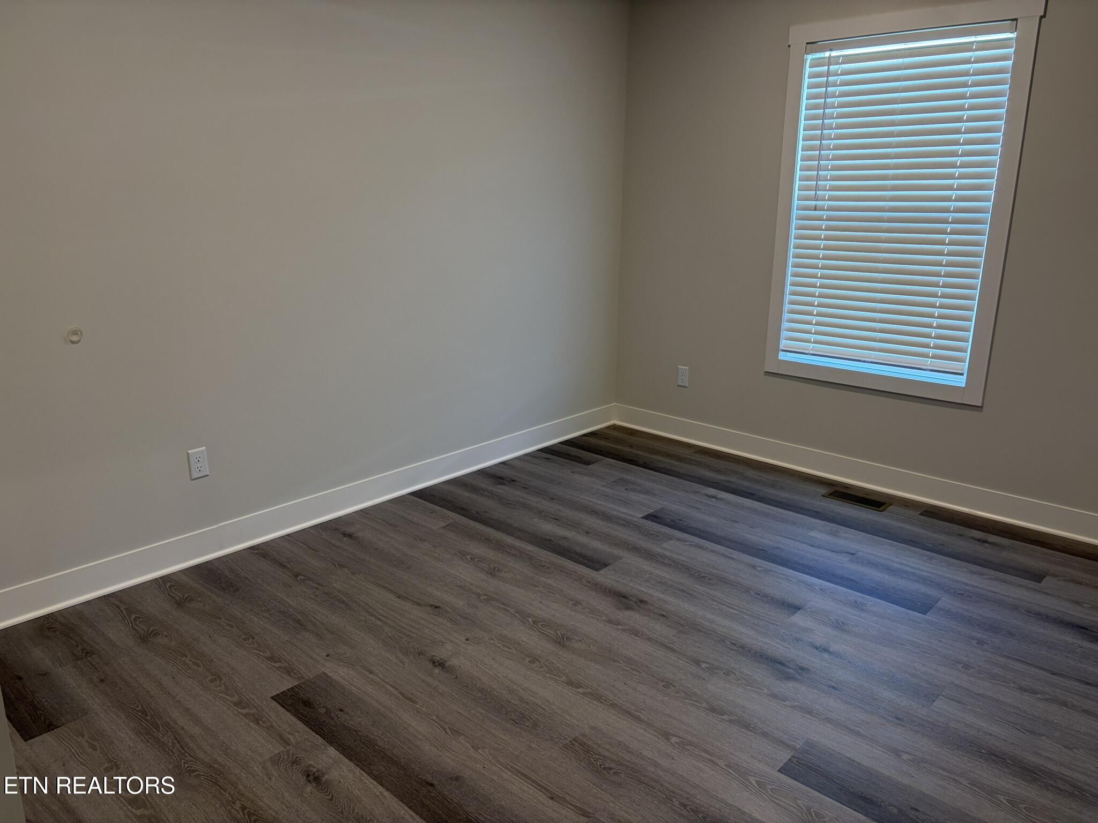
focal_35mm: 26
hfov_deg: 67.3
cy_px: 412
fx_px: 825
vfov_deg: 53.1
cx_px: 549
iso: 80
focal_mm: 5.96
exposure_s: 1/60
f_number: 1.6
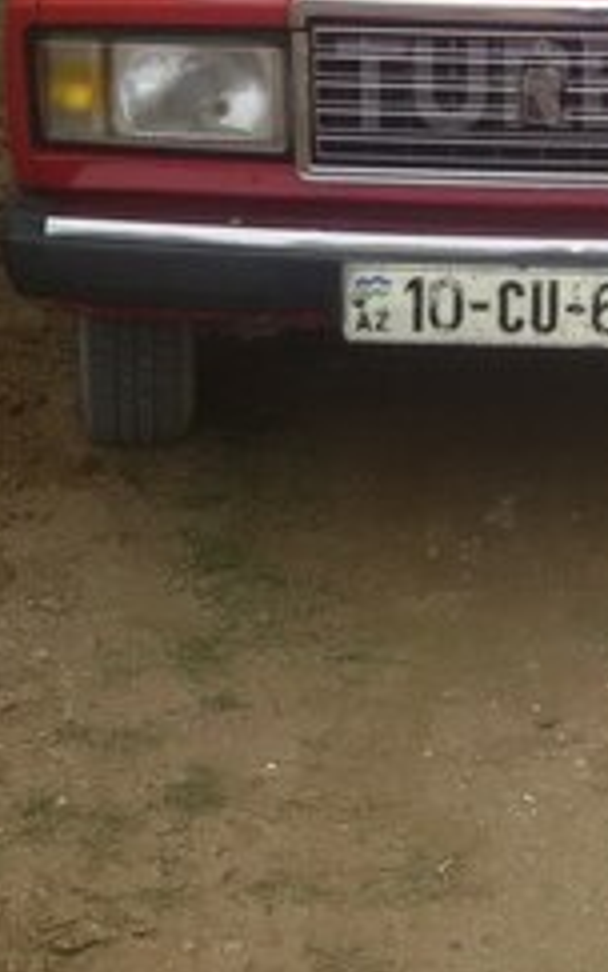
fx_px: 1775
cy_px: 84
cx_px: 644
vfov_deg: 29.3
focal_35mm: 67
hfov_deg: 18.8
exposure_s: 1/100
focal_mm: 2.93
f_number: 2.4
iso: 40
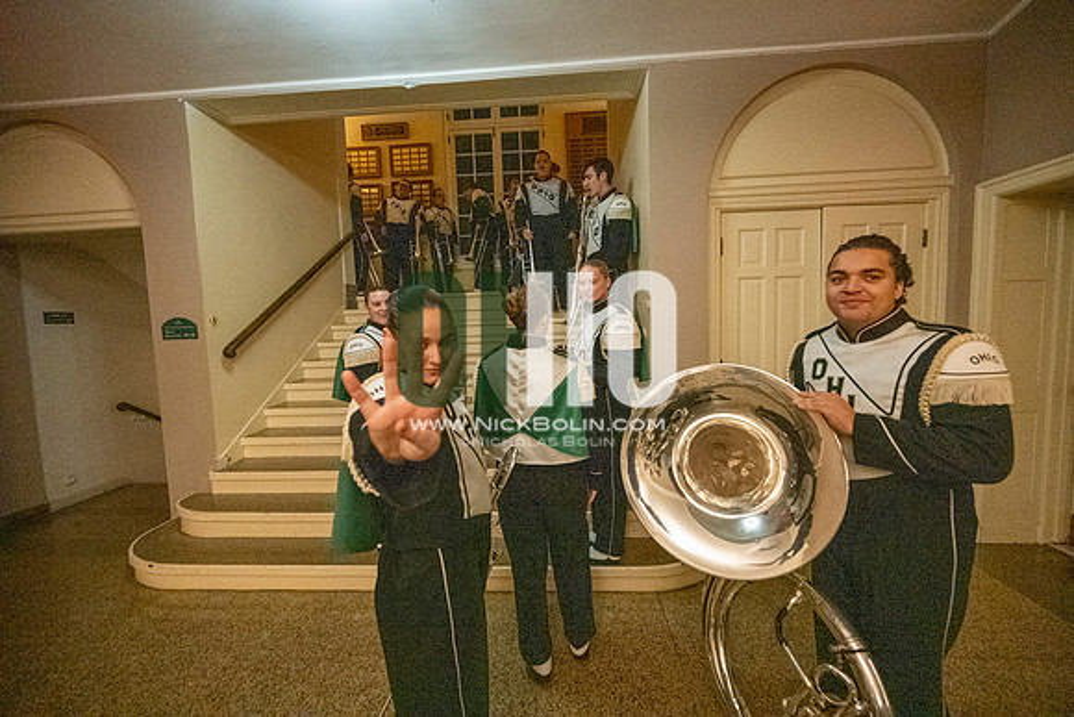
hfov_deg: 104.2
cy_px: 358
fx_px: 418
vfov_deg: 81.2
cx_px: 537
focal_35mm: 14
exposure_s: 1/250
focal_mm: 14
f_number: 4.5
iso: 16000
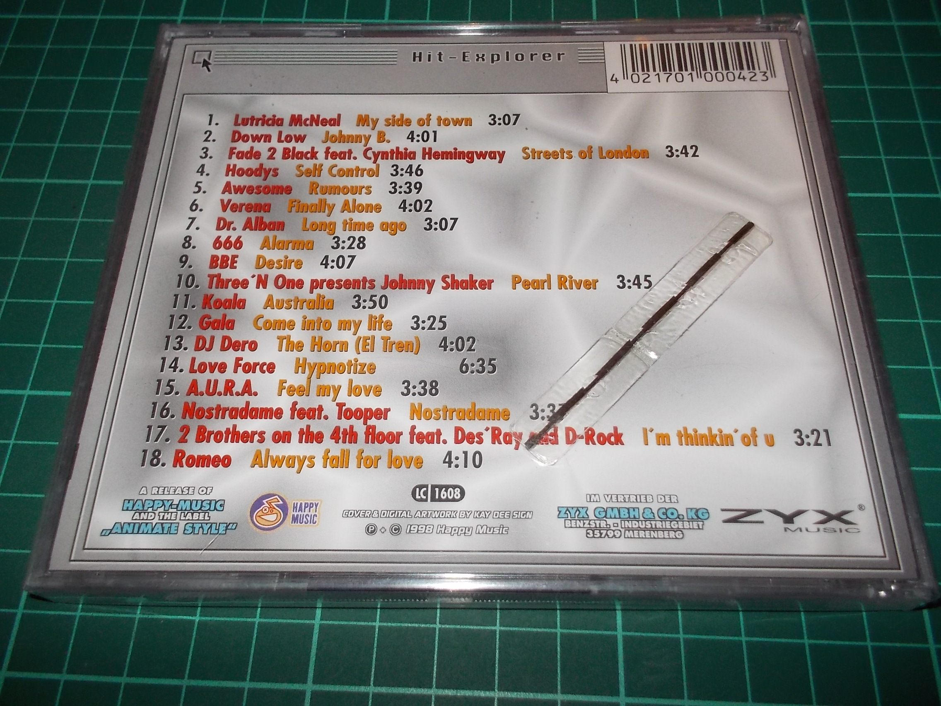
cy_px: 353
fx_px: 788
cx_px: 470
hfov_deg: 61.7
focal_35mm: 29
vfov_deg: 48.2
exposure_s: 1/30
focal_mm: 4.1
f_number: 3.3
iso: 200
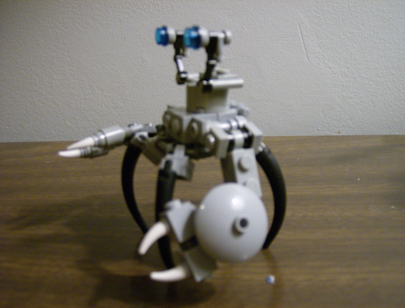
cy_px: 154
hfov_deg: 51.1
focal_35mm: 36
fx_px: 423
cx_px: 202
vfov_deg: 40.0
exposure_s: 1/22
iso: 200
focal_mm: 6
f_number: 2.8
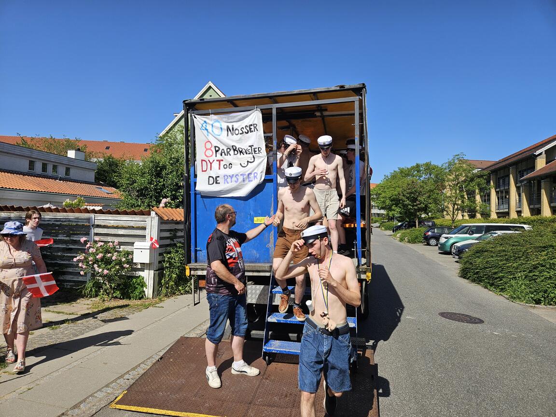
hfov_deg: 73.9
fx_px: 369
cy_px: 208
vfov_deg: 58.9
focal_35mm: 23
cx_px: 278
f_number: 1.8
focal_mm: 5.4
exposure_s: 1/2111
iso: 25
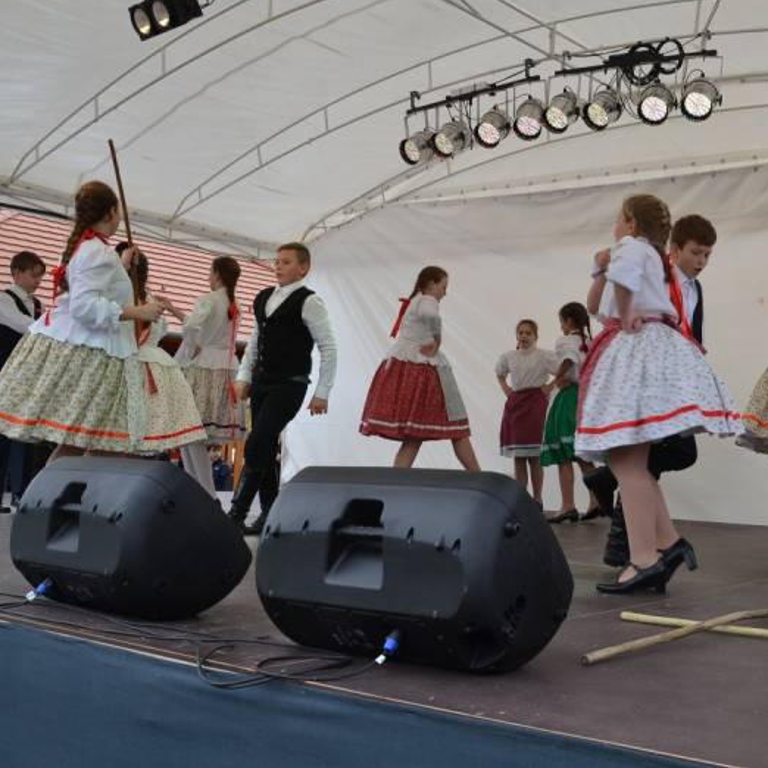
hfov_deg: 38.5
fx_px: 1079
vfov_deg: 39.2
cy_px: 377
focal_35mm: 43
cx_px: 540
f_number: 5.6
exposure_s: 1/125
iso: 400
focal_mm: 22
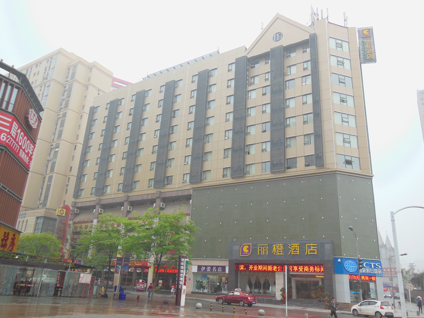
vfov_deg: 48.2
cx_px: 212
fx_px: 355
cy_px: 159
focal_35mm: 29
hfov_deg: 61.7
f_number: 3.7
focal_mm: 5.2
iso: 125
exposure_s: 1/125
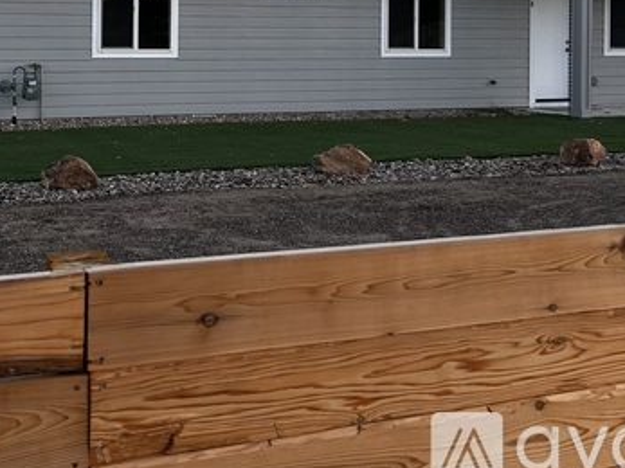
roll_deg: -0.8
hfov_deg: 36.8
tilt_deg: -0.1
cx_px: 122
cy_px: 34
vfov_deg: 27.9
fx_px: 902
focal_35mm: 50
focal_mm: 5.7
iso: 50
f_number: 1.5
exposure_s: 1/471
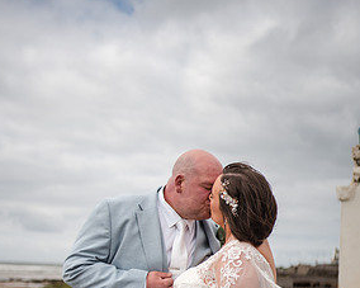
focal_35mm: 52
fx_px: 554
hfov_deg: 36.0
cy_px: 278
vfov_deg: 27.7
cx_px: 174
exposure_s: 1/8000
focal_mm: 35
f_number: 1.8
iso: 100
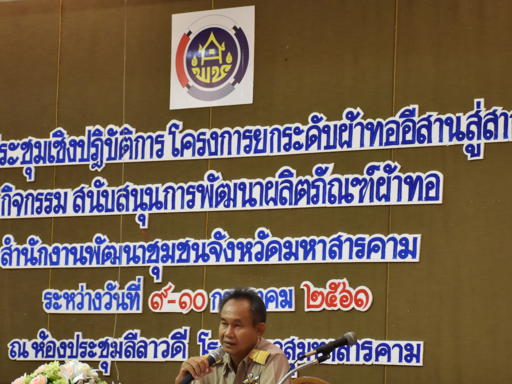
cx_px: 265
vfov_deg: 12.8
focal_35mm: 116
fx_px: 1716
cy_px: 237
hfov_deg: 17.0
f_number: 4.8
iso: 800
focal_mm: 52
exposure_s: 1/100
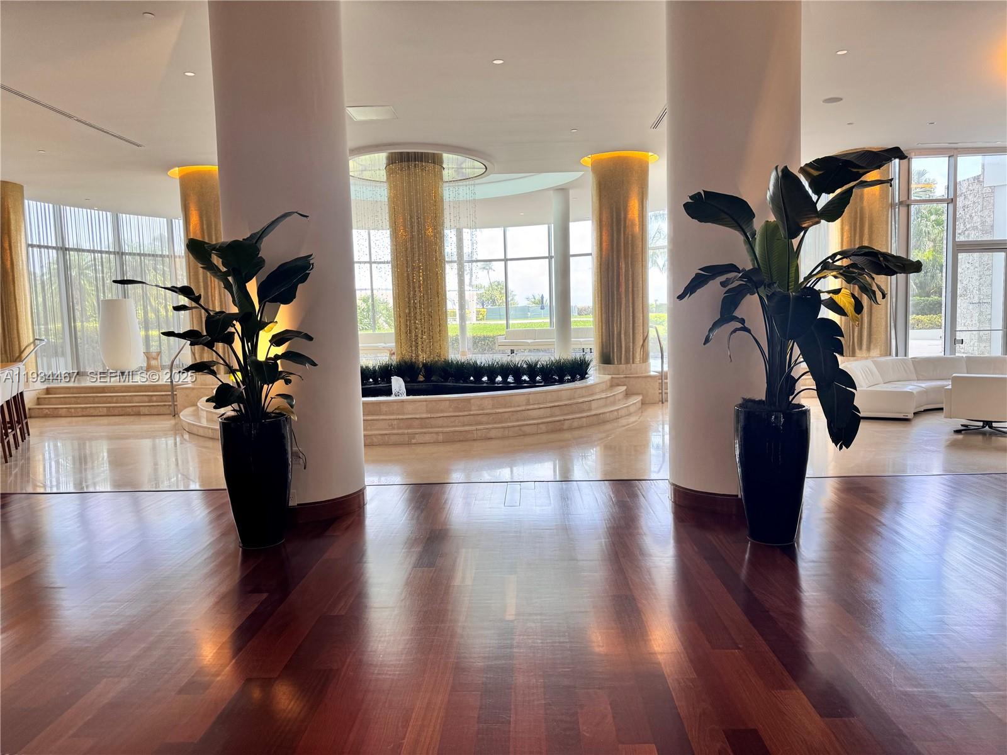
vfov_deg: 56.8
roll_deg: +1.6
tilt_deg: -4.9
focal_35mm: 24
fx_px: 698
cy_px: 378
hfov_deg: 71.6
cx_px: 504
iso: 80
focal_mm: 6.76
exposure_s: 1/120
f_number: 1.78
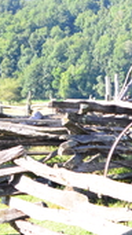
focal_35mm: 103
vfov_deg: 20.5
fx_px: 642
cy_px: 185
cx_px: 342
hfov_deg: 9.9
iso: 640
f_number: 6.3
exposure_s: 1/250
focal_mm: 20
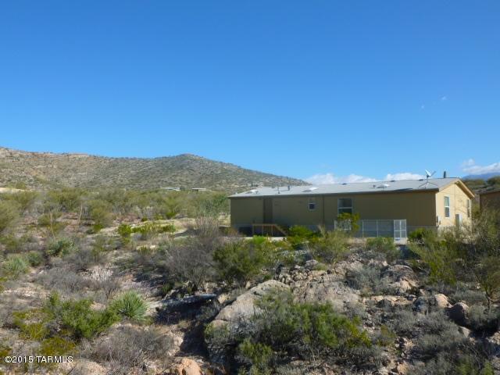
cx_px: 250
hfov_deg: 60.0
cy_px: 188
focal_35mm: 30
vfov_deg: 46.8
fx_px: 433
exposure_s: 1/800
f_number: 3.4
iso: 100
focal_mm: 5.4
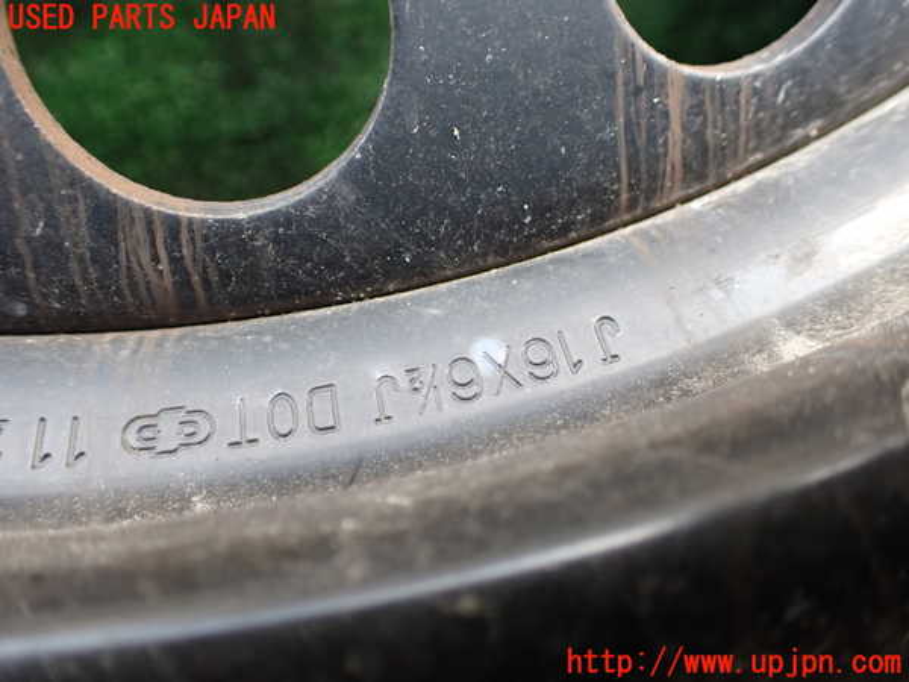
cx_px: 454
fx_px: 788
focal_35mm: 30
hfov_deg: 60.0
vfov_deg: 46.8
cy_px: 341
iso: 250
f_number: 2.3
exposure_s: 1/125
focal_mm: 5.4
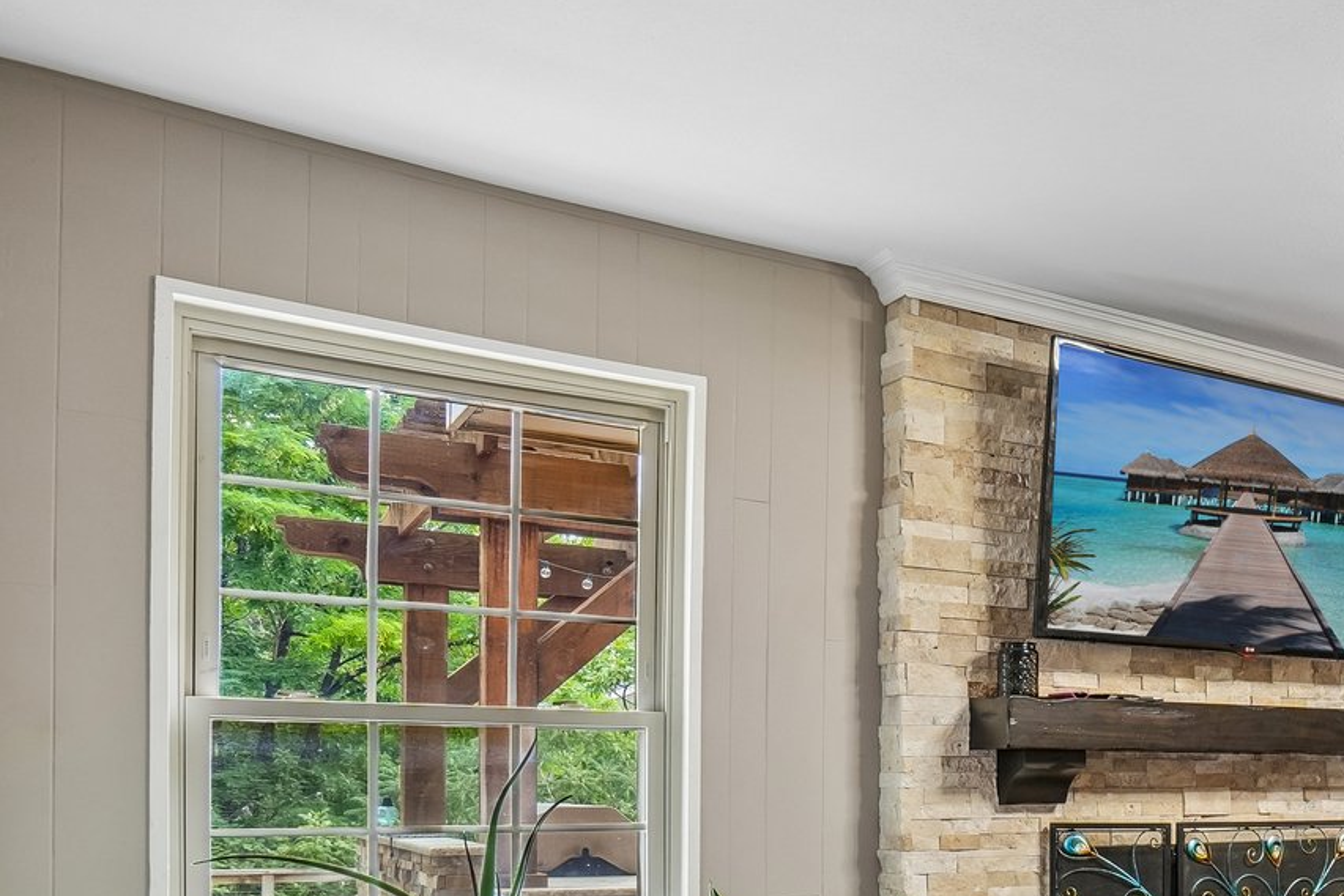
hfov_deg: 40.9
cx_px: 1525
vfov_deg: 34.8
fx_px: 1344
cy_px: 804
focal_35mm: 36
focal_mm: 10
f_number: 8
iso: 400
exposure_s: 1/4
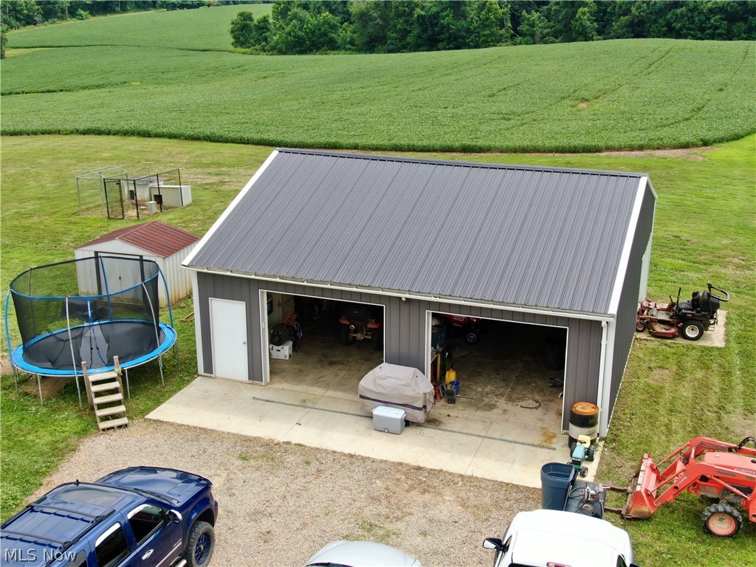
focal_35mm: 44
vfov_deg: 32.9
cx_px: 378
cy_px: 284
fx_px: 961
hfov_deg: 42.9
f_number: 3.6
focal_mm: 7.71
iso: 100
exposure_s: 1/320
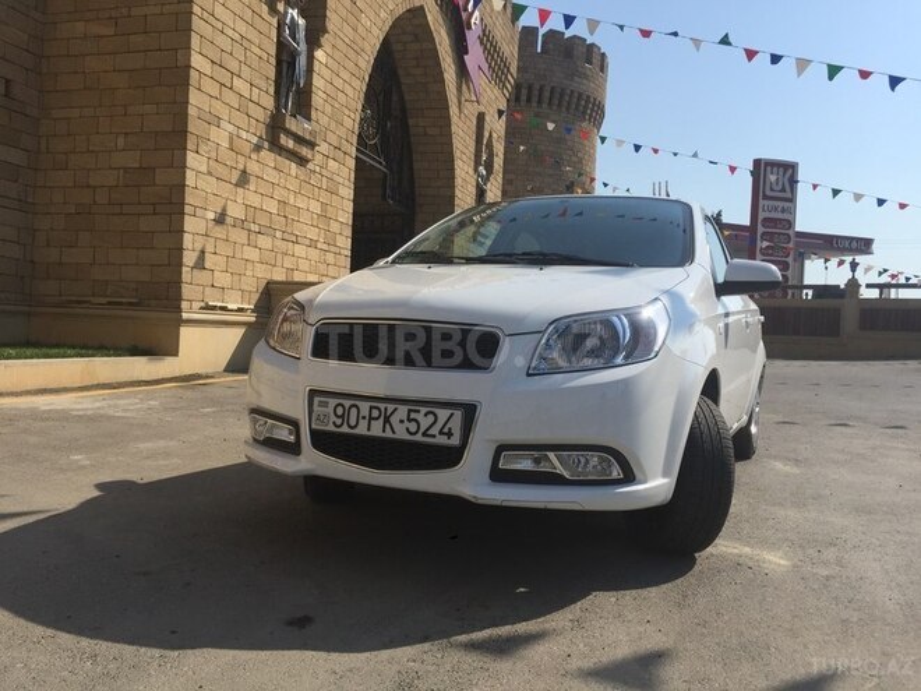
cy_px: 346
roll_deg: -3.2
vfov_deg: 48.2
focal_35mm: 29
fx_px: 772
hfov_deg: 61.7
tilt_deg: -1.8
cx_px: 460
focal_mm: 4.15
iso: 32
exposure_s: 1/3597
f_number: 2.2
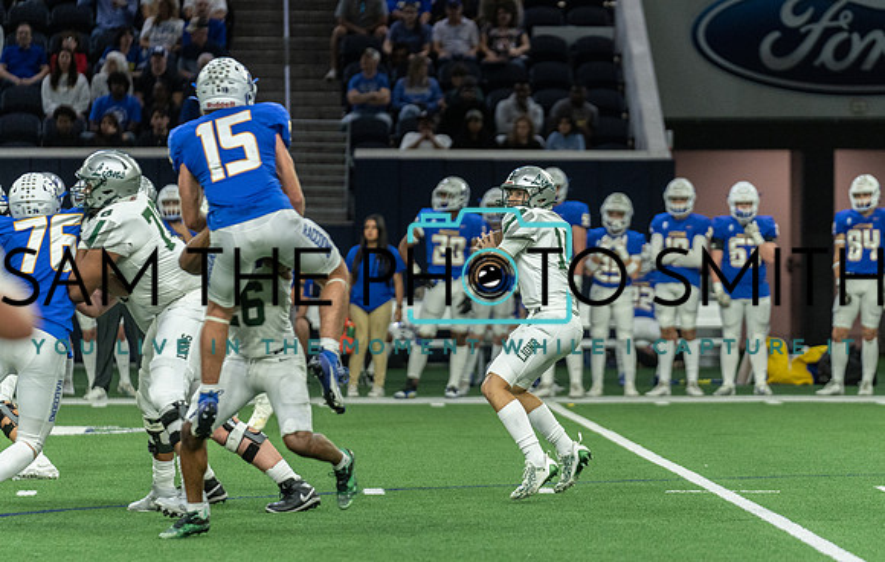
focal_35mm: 257
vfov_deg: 5.2
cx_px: 522
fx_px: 6233
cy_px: 351
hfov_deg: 8.1
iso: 2000
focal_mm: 200
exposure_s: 1/500
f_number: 2.8
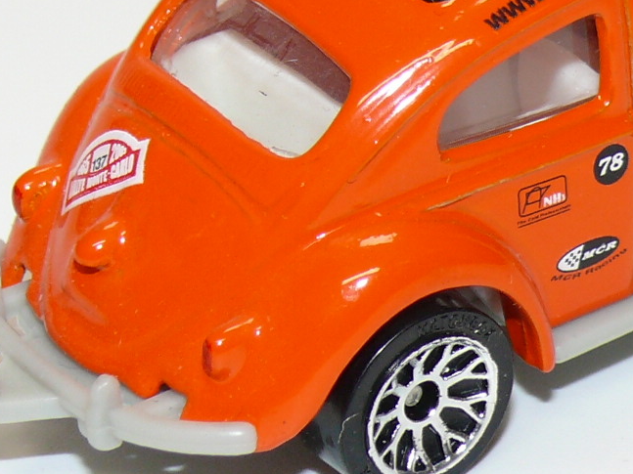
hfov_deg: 8.6
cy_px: 85
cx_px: 581
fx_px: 4205
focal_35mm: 230
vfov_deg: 6.5
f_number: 4
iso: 100
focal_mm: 12.7
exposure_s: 1/30
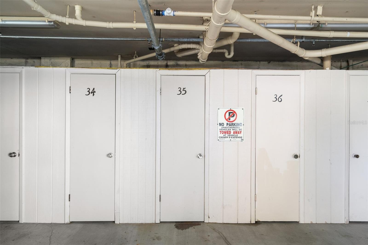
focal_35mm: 23
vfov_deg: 55.1
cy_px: 122
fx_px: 235
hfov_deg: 76.1
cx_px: 184
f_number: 8
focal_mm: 23
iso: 320
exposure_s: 1/4
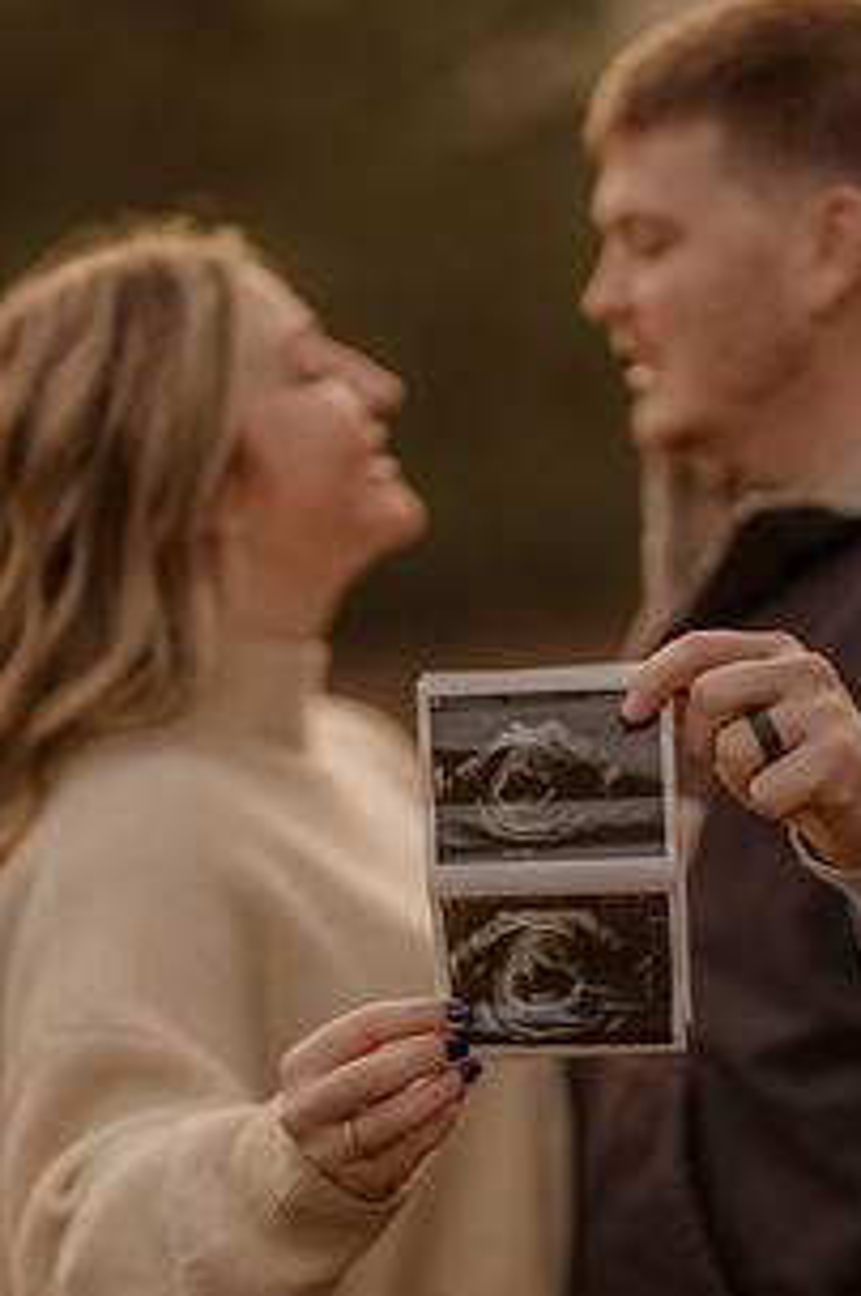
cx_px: 563
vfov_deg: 16.2
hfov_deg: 10.8
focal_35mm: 126
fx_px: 4530
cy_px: 921
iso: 320
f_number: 1.4
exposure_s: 1/1000
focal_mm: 85
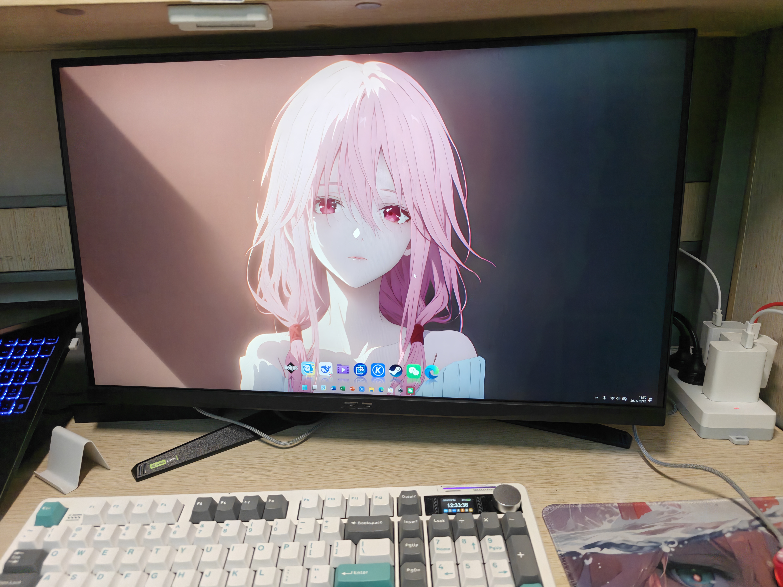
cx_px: 392
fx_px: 520
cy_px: 294
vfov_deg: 58.9
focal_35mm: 23
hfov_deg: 73.9
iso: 4000
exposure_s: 1/353
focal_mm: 6.06
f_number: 1.6
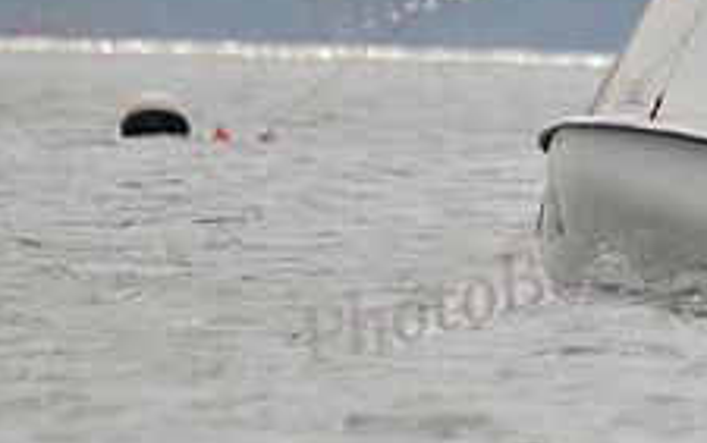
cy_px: 80
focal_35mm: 1572
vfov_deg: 0.8
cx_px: 902
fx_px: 30312
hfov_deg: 1.3
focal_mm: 400
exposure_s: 1/1000
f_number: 8
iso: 200
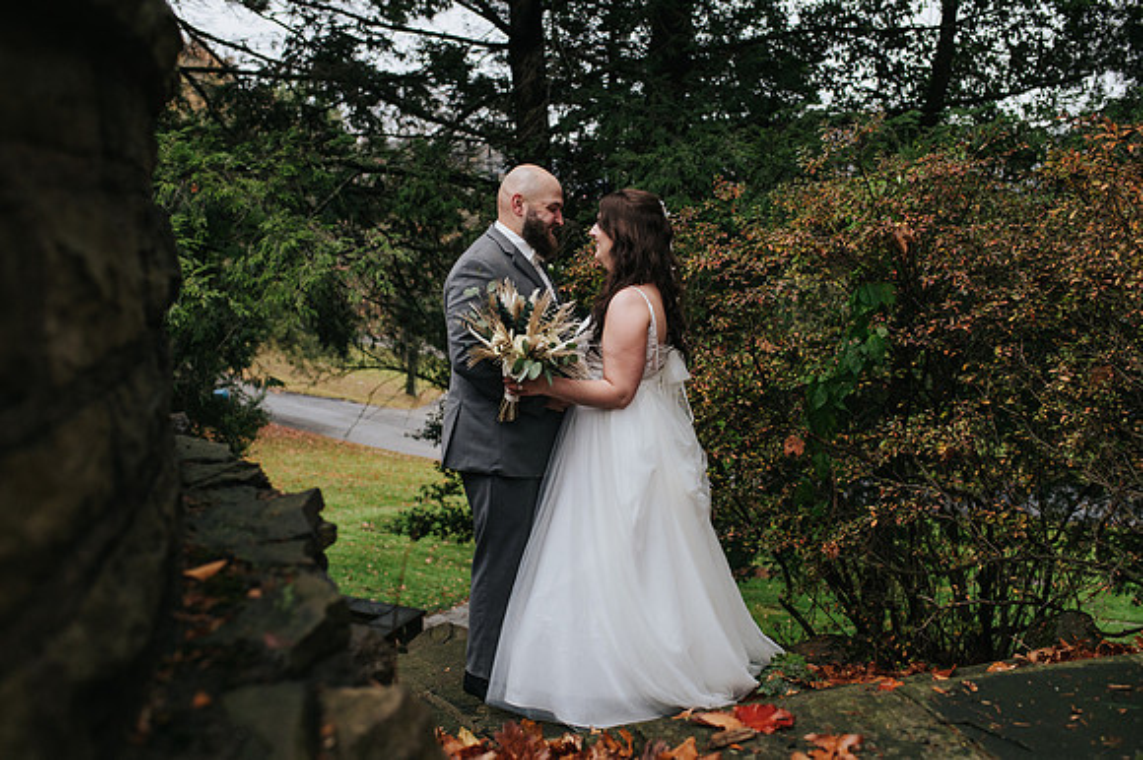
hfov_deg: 50.7
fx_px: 1207
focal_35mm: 38
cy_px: 372
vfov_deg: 35.0
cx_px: 556
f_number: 3.2
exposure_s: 1/320
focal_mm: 35
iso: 800
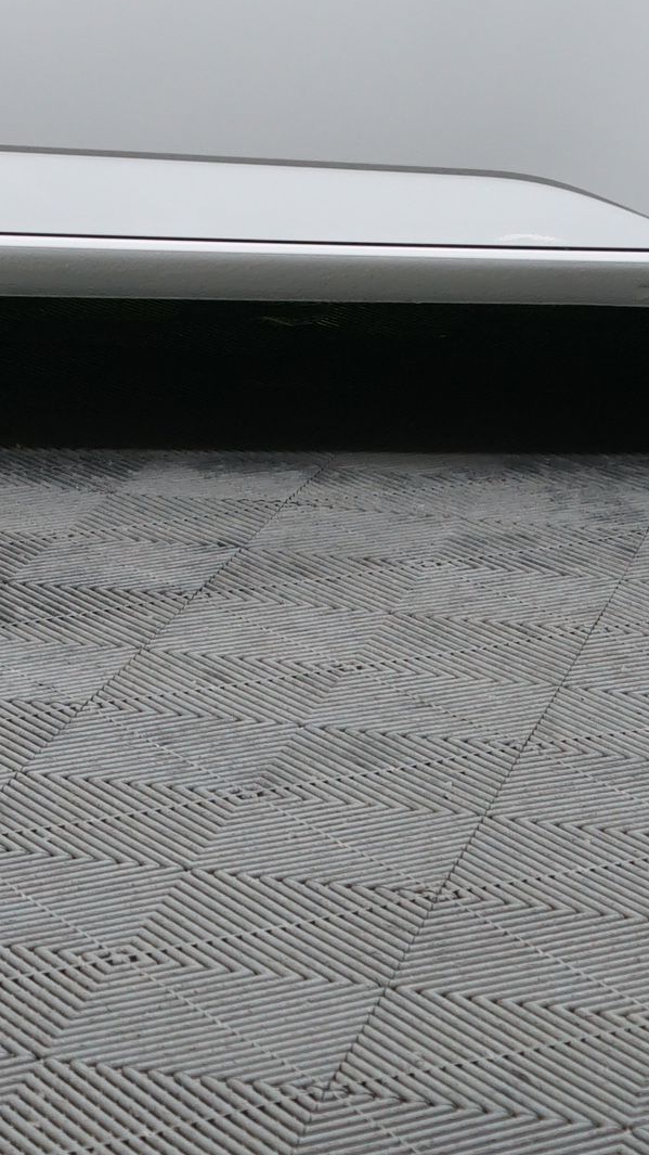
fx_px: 3672
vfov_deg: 17.1
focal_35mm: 120
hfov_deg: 10.0
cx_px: 52
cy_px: -233
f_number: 5
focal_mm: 31
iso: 640
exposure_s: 1/20
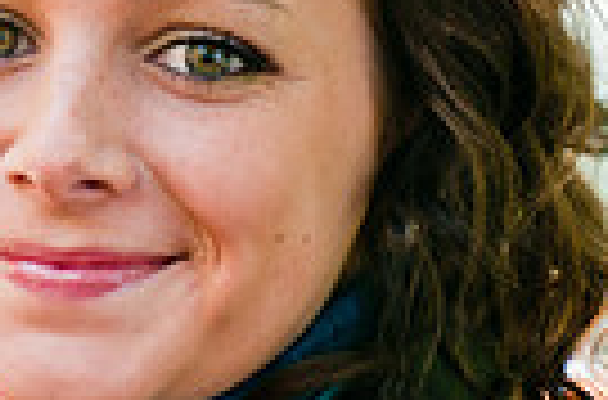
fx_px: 7607
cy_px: 191
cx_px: -338
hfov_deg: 4.5
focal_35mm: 452
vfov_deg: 3.0
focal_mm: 70
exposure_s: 1/125
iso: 200
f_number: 2.8
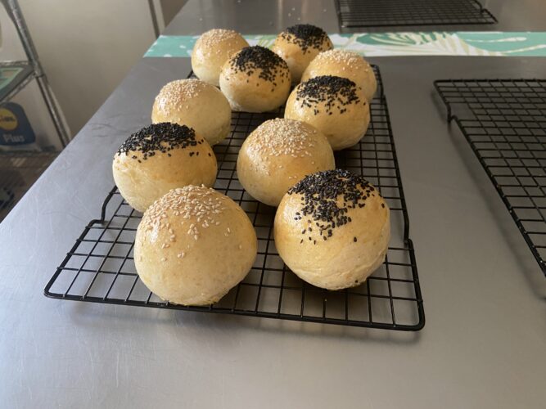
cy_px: 204
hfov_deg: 67.3
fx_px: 410
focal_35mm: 26
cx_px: 273
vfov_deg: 53.0
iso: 200
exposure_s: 1/50
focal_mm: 4.25
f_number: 1.8
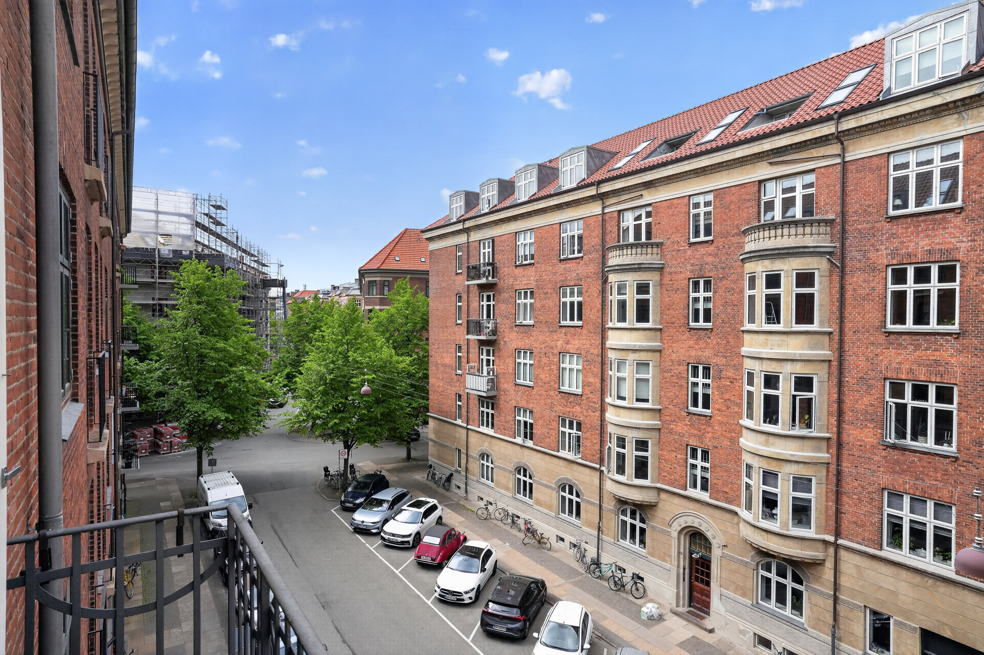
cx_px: 492
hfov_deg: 84.0
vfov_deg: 61.9
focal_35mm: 20
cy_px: 328
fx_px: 547
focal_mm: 20
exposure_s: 1/400
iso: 400
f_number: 8
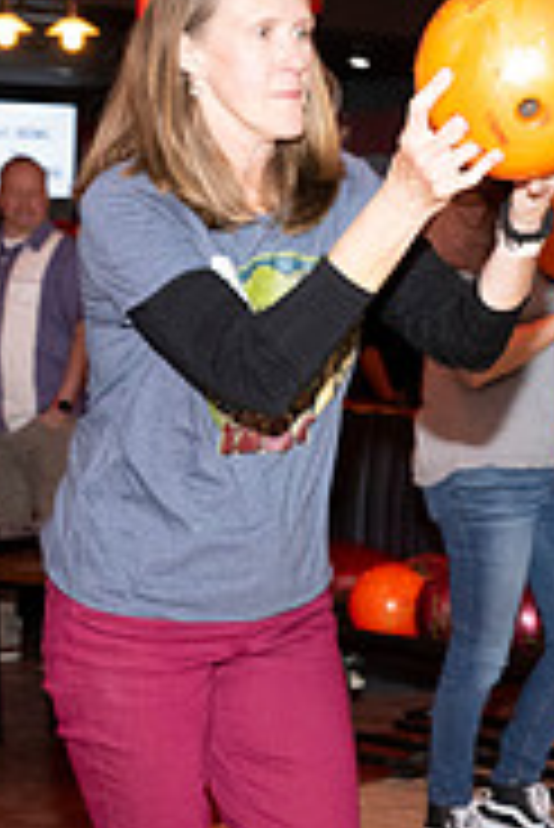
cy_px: 572
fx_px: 2327
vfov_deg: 20.1
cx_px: 392
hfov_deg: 13.5
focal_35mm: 101
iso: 2000
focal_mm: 27.5
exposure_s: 1/100
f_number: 5.6
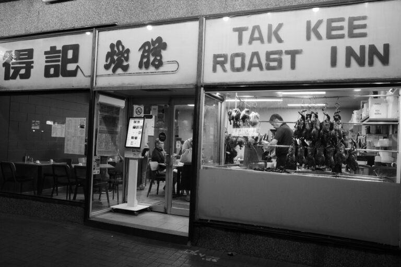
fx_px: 312
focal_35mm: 28
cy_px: 134
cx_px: 200
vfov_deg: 46.4
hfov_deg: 65.5
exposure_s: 1/100
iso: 1250
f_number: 4
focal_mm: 18.3
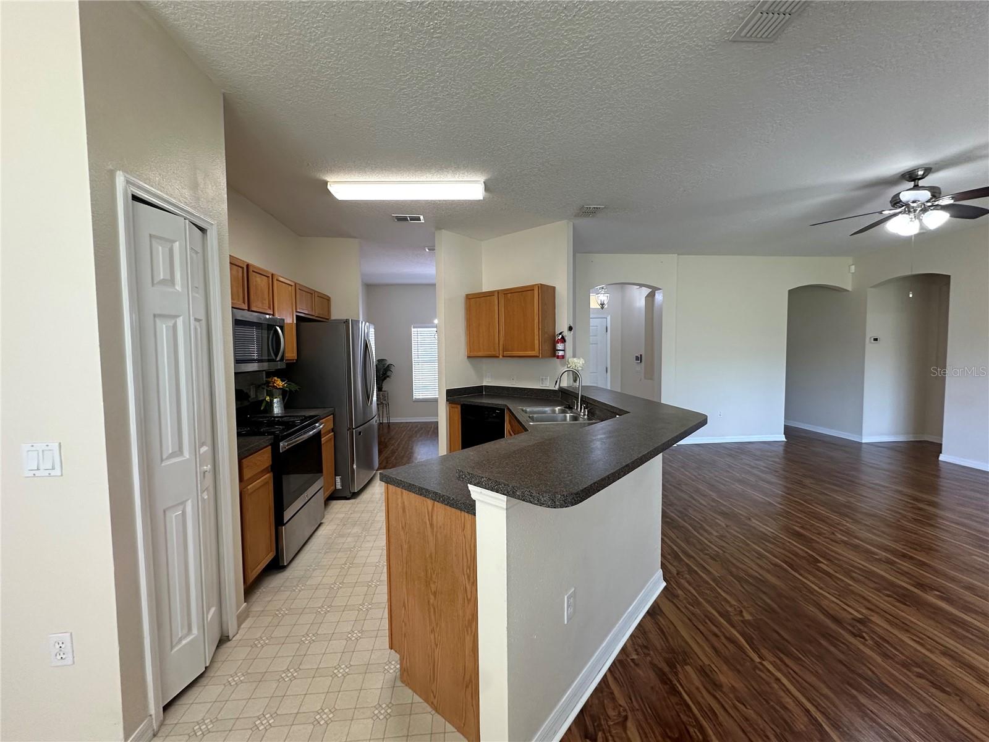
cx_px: 494
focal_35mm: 14
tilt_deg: -2.9
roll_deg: +0.9
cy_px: 371
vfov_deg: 85.7
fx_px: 400
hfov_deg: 102.1
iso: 200
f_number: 2.2
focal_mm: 2.22
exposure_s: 1/100
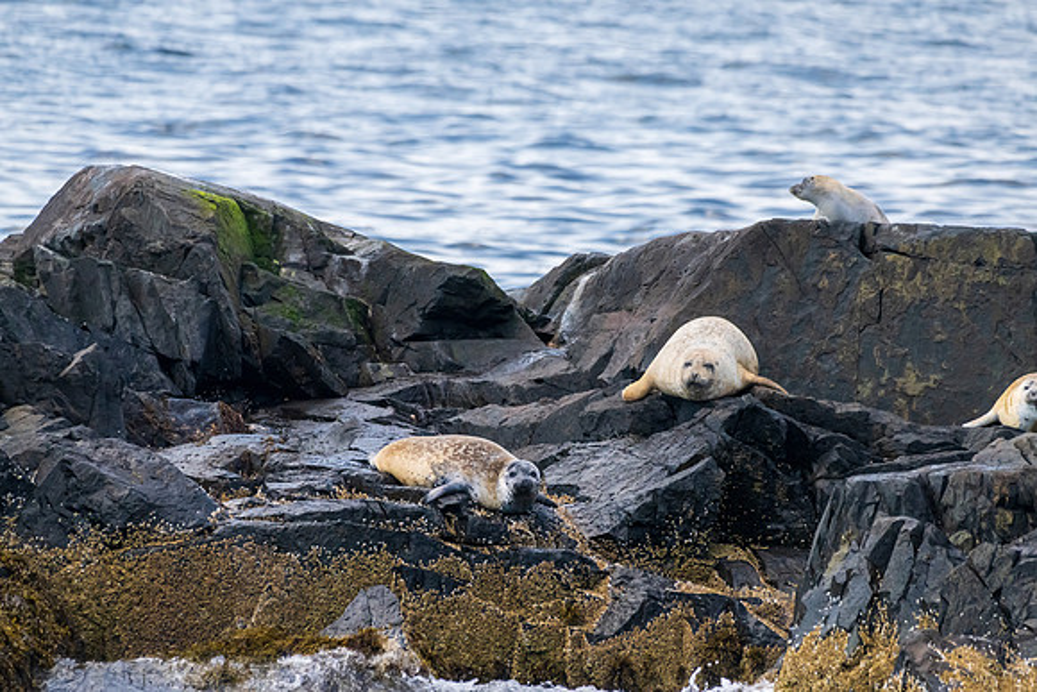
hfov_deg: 4.1
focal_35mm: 500
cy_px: 346
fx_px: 14405
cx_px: 518
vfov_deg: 2.8
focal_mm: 500
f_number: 8
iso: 3600
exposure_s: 1/4000
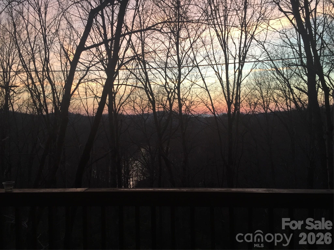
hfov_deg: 61.7
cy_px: 125
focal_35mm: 29
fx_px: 280
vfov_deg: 48.2
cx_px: 167
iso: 40
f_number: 2.2
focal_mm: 4.15
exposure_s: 1/60
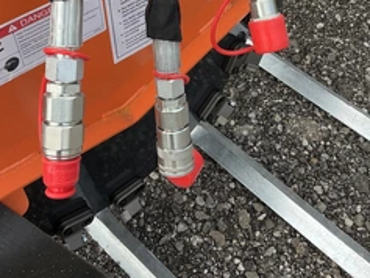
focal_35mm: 49
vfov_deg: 28.9
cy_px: 45
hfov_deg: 38.9
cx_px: 195
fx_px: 524
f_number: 1.8
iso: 25
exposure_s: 1/378
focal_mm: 3
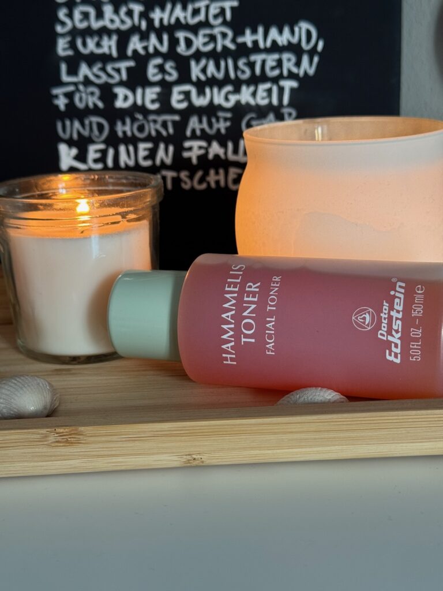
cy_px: 296
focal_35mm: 48
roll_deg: +1.3
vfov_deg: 39.7
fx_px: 819
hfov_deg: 30.3
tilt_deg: -16.2
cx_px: 222
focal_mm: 6.76
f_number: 1.78
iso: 160
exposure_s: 1/60
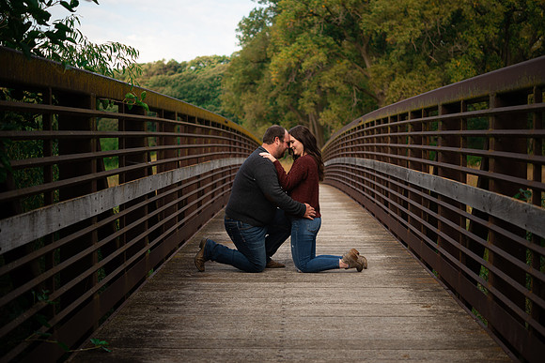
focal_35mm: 61
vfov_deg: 22.3
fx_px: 921
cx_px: 272
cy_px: 182
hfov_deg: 33.0
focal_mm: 60
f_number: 2.8
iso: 100
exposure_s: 1/500
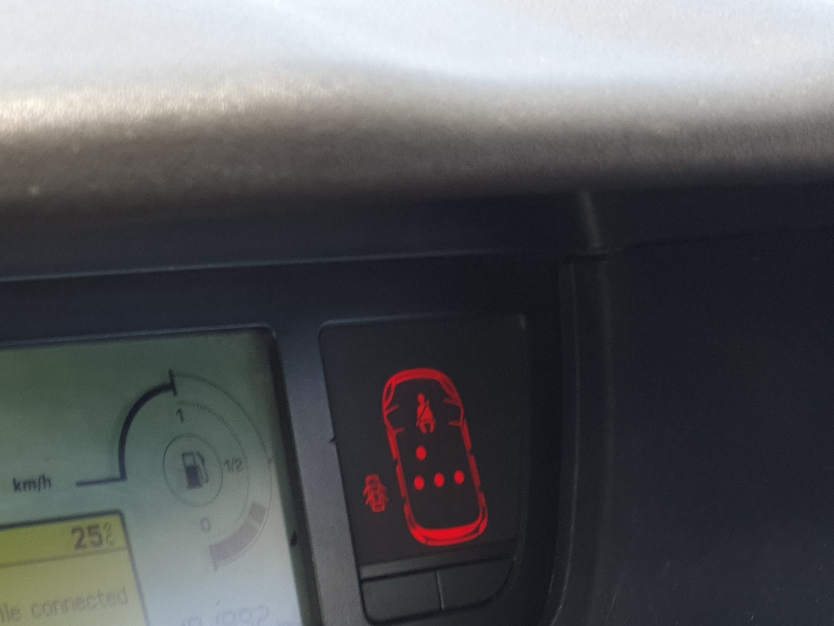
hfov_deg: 16.8
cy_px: 648
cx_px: 119
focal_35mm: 116
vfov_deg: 12.6
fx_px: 2795
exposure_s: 1/50
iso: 40
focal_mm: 6
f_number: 2.4
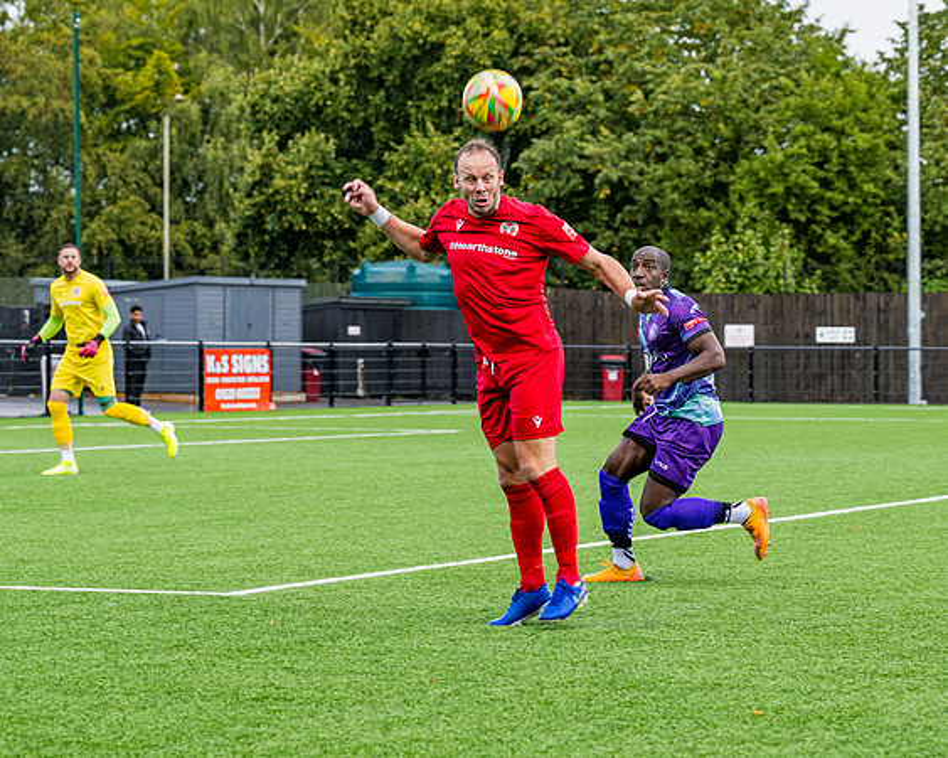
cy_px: 374
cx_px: 564
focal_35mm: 130
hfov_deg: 14.8
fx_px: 3639
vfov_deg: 11.9
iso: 200
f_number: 5
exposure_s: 1/500
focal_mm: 82
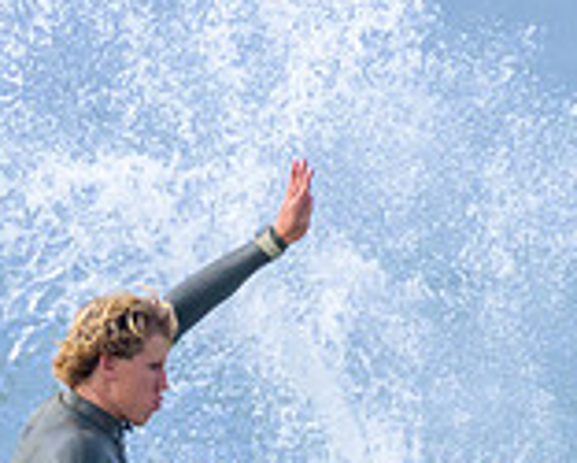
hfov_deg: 0.5
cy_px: 602
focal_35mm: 3837
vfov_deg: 0.4
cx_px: 207
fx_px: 65565
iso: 1250
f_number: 11
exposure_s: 1/2000
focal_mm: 800
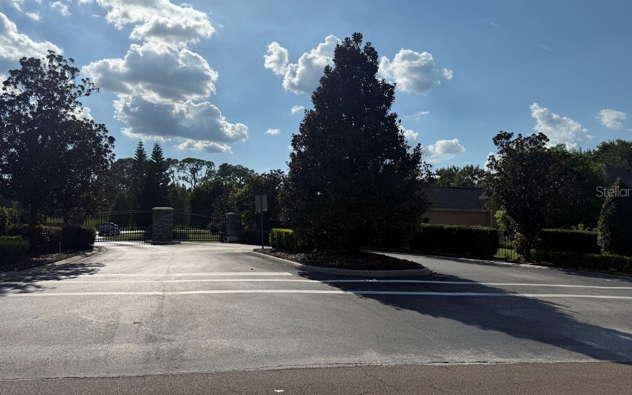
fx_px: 482
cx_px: 312
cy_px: 191
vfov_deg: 44.5
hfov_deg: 66.5
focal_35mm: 28
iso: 80
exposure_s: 1/14286
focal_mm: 6.76
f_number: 1.78
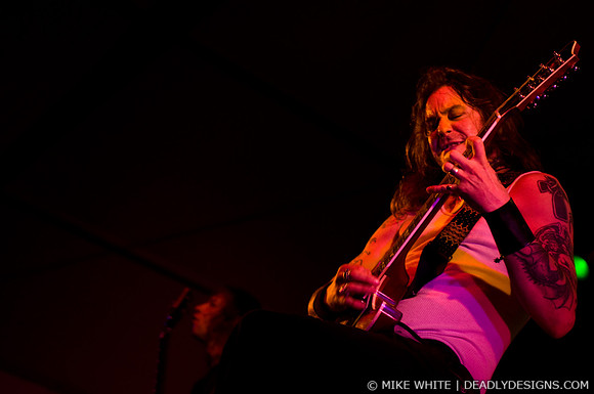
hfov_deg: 26.0
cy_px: 197
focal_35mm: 78
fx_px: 1285
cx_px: 297
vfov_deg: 17.4
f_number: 2.8
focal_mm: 52
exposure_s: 1/125
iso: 800
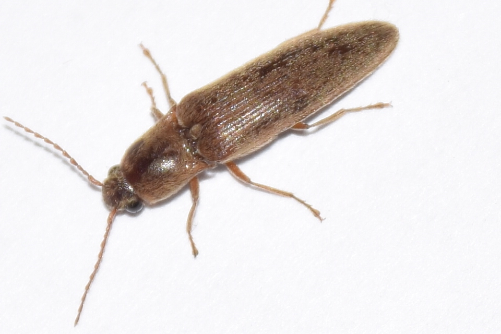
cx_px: 250
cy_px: 167
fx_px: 2922
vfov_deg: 6.5
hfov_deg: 9.8
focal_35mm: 210
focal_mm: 140
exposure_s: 1/160
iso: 100
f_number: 11
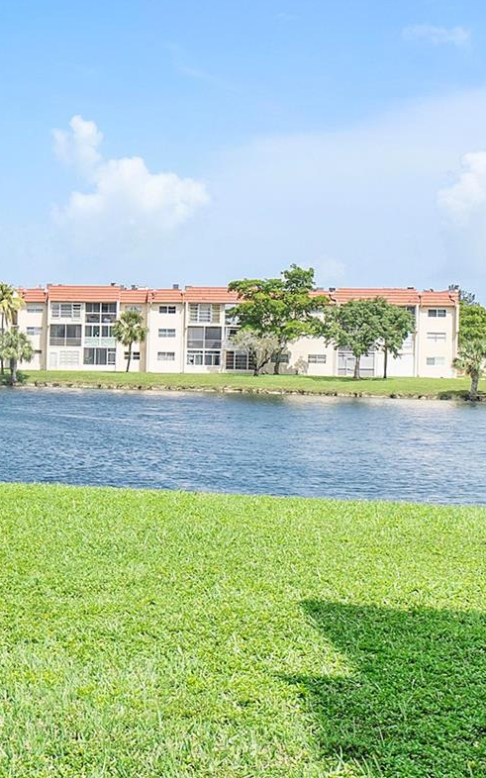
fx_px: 1187
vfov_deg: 36.3
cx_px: -123
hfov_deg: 21.2
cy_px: 371
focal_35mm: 56
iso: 200
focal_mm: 18
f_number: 8
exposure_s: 1/800
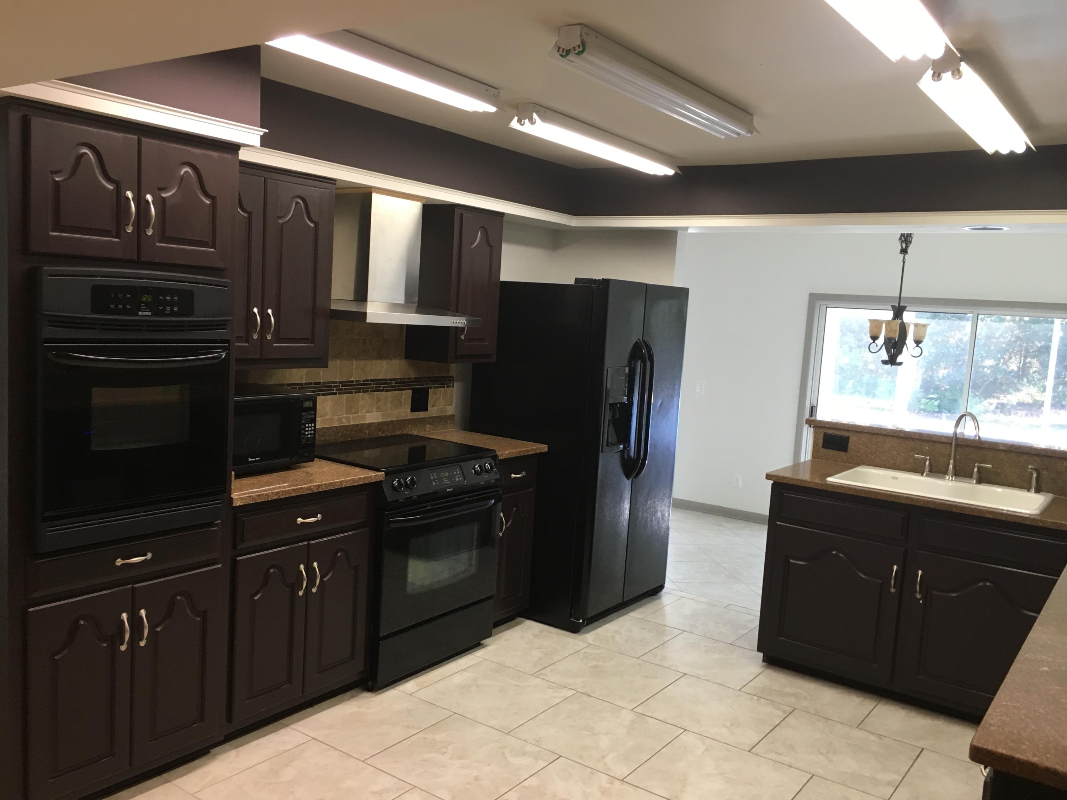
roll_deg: -3.2
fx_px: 894
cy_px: 400
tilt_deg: -4.9
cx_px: 534
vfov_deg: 48.2
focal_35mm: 29
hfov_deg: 61.7
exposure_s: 1/30
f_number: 2.2
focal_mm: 4.15
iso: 80
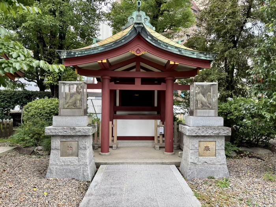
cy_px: 104
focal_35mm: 26
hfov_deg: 67.3
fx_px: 207
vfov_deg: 53.1
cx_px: 138
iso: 40
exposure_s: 1/258
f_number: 1.6
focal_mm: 5.96
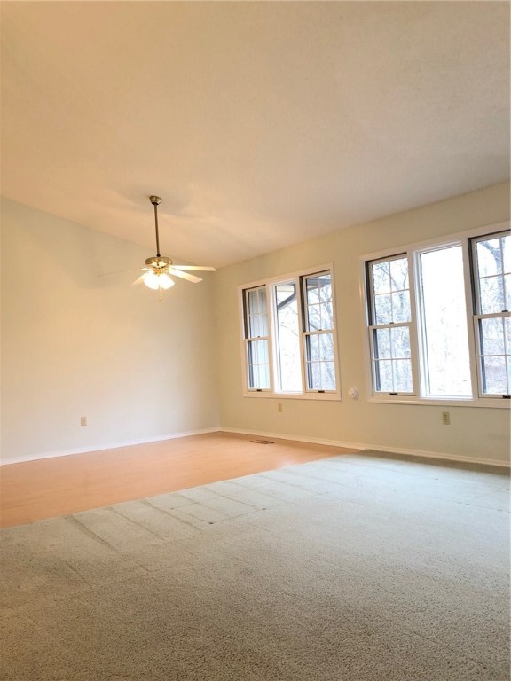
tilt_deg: +4.1
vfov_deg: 63.4
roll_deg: +2.4
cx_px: 256
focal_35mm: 28
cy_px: 340
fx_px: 551
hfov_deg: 49.7
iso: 40
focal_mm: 3.99
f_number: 1.8
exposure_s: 1/20
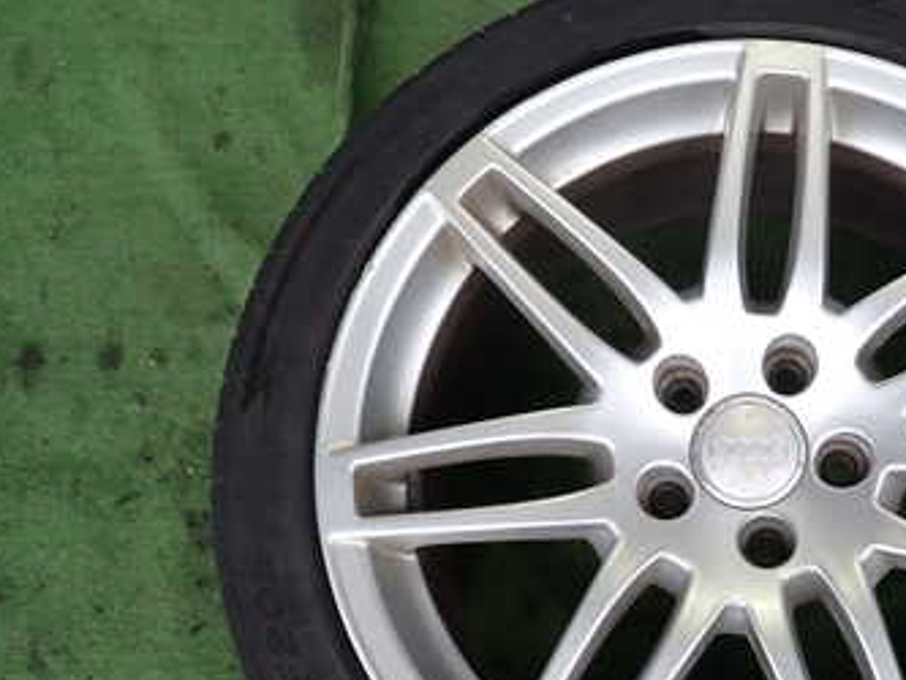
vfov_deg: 32.0
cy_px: 438
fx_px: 1178
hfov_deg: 40.2
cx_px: 735
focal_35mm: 45
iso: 200
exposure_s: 1/125
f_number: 2
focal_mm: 4.5
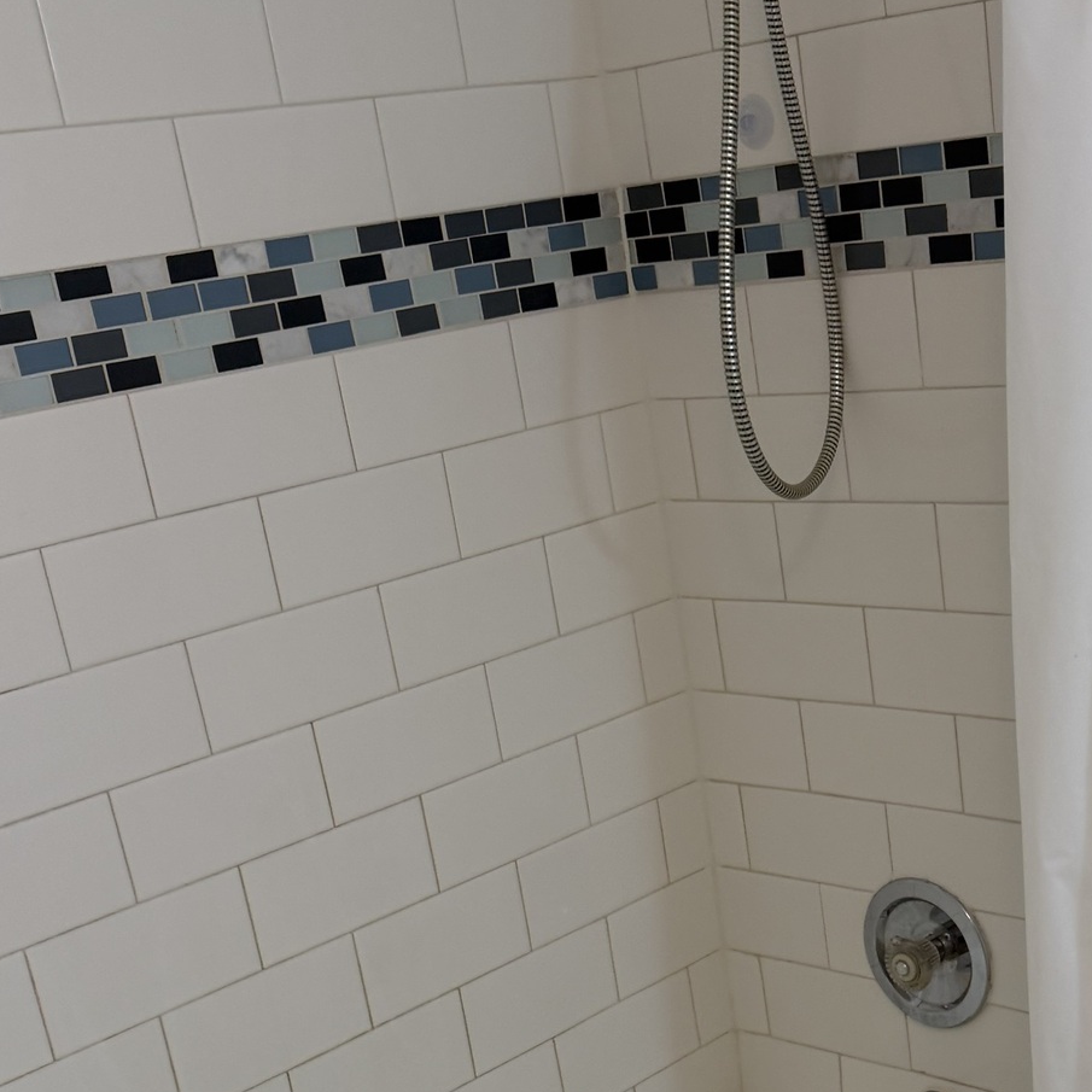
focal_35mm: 54
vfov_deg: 30.8
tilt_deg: -21.4
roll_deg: +9.5
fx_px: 1927
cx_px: 792
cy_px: 893
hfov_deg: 31.2
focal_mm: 6.76
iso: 160
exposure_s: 1/120
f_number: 1.78
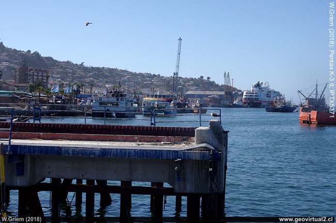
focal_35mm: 64
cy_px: 112
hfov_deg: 31.4
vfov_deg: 21.2
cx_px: 168
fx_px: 597
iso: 100
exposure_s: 1/320
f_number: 8
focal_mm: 43
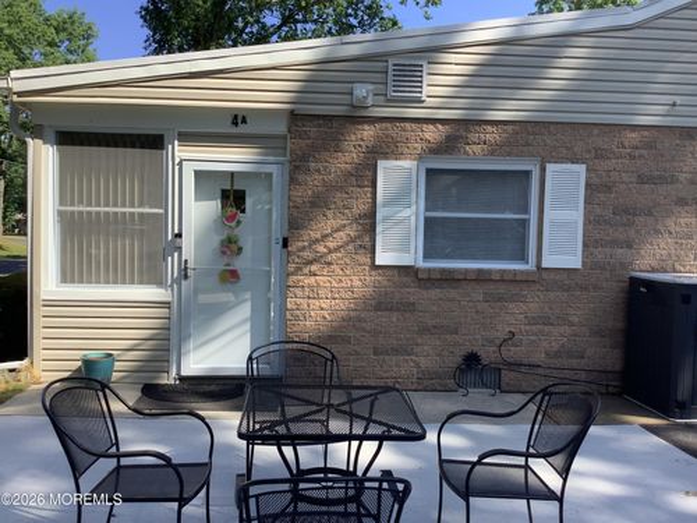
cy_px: 262
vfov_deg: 45.4
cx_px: 348
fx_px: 624
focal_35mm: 31
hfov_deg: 58.4
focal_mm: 3.3
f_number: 2.4
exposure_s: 1/497
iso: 25
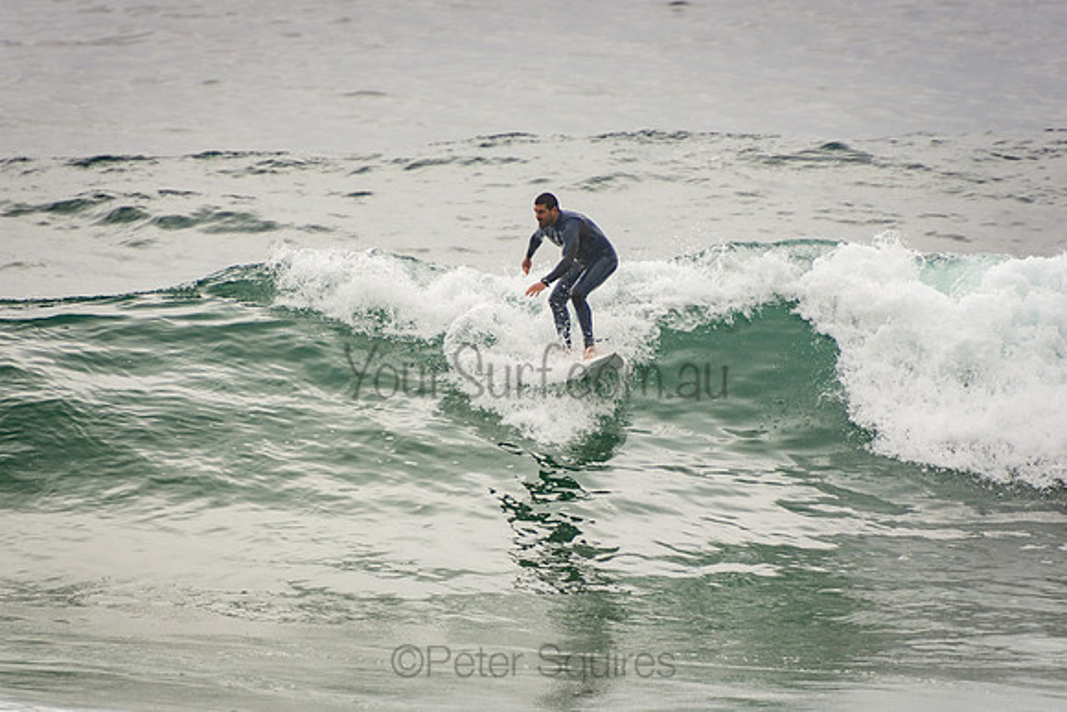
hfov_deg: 3.4
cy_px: 356
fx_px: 17787
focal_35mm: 600
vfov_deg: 2.3
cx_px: 534
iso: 250
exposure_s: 1/1250
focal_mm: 400
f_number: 5.6
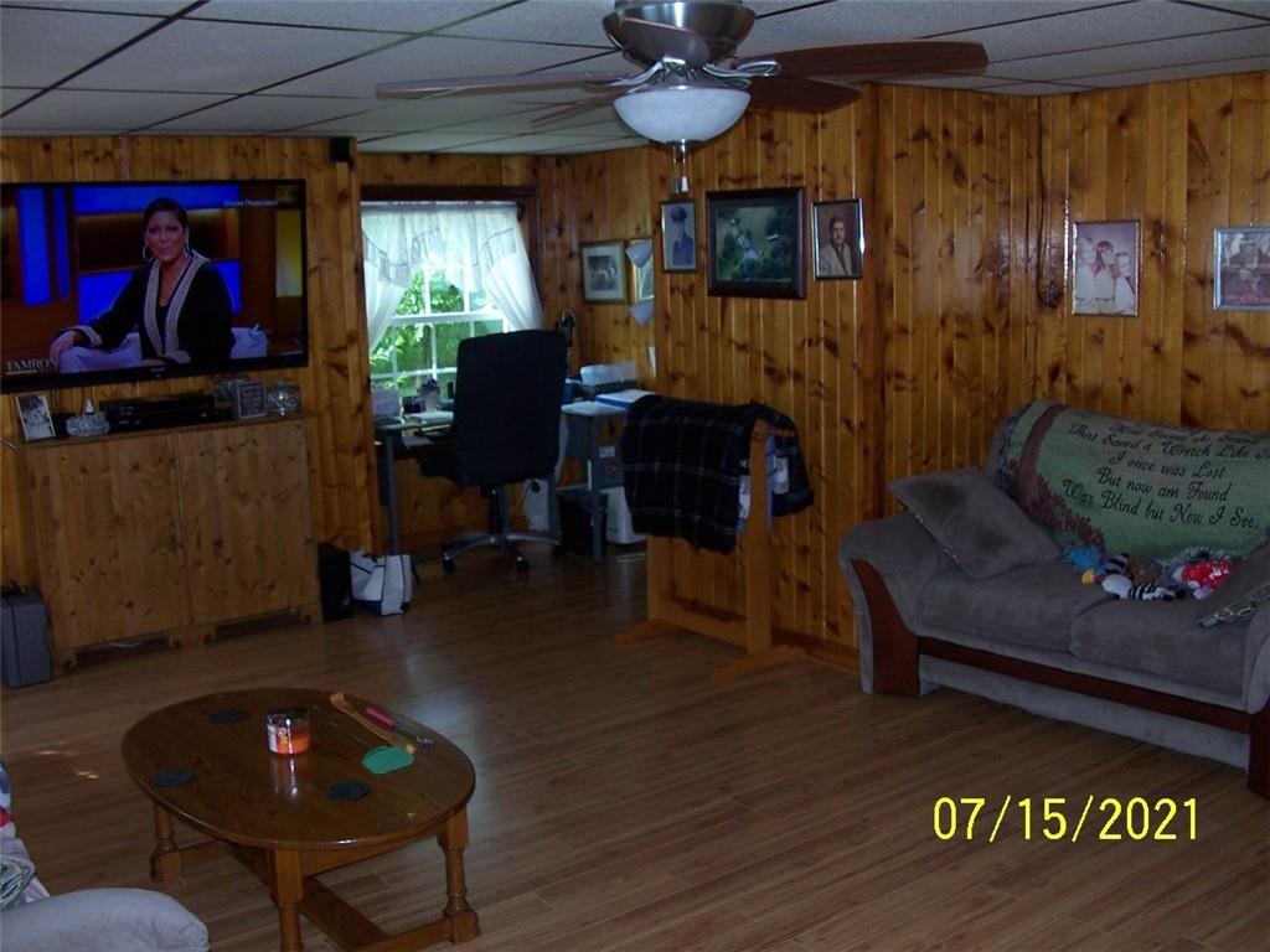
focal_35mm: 35
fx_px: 1284
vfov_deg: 40.7
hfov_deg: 52.6
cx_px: 635
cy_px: 476
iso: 80
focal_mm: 6
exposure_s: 1/60
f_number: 2.8
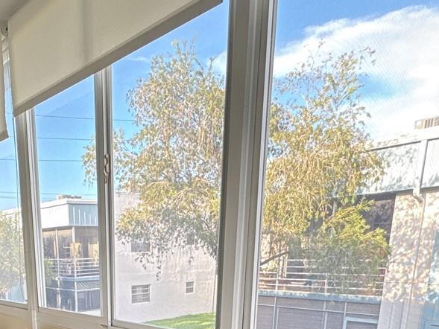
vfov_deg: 31.6
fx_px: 482
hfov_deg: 47.1
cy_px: 394
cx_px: 108
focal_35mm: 38
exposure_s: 1/99
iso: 125
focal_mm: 2.22
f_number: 2.2
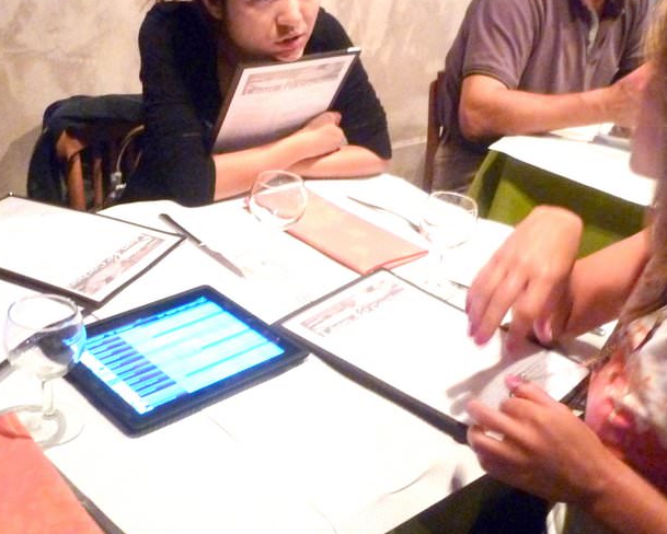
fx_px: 810
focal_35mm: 41
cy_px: 337
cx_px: 235
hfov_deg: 44.3
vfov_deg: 36.3
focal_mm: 4.1
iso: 400
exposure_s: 1/4
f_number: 3.3
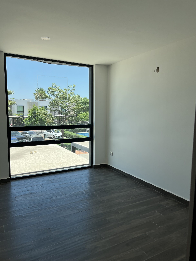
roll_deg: -0.6
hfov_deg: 53.1
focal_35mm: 26
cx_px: 98
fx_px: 196
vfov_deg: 67.3
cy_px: 130
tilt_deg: -5.9
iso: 50
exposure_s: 1/1404
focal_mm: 5.1
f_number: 1.6
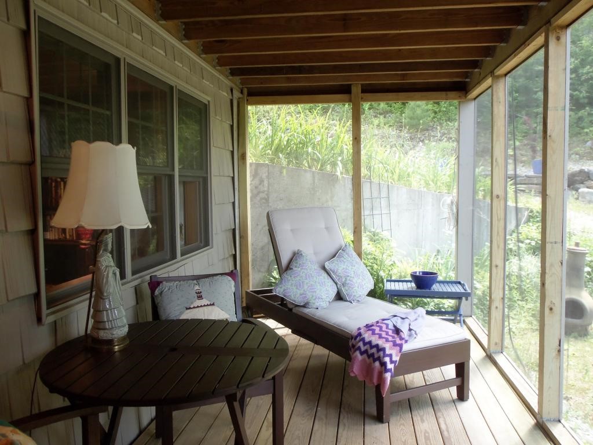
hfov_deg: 61.7
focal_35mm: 29
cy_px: 222
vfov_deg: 48.2
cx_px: 296
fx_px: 497
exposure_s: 1/30
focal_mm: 5.2
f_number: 3.4
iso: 80
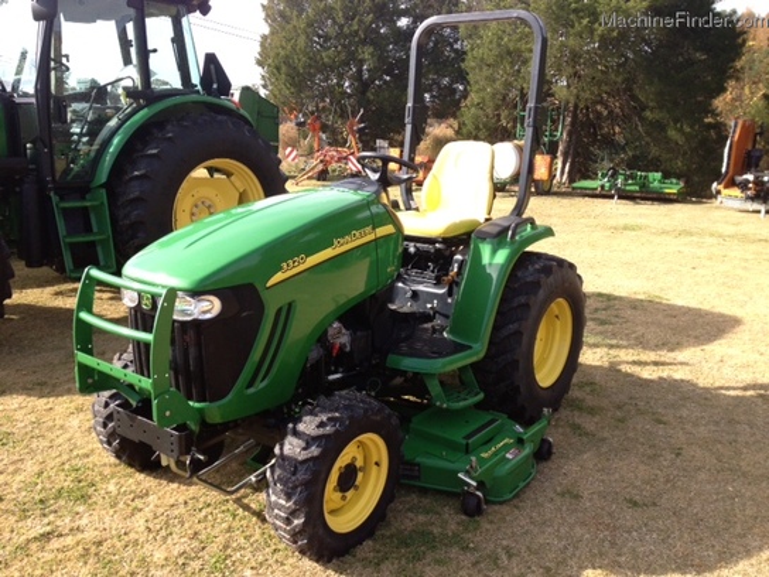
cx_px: 384
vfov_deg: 40.7
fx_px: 778
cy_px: 288
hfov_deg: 52.6
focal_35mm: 35
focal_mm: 4.28
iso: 64
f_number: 2.4
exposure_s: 1/563
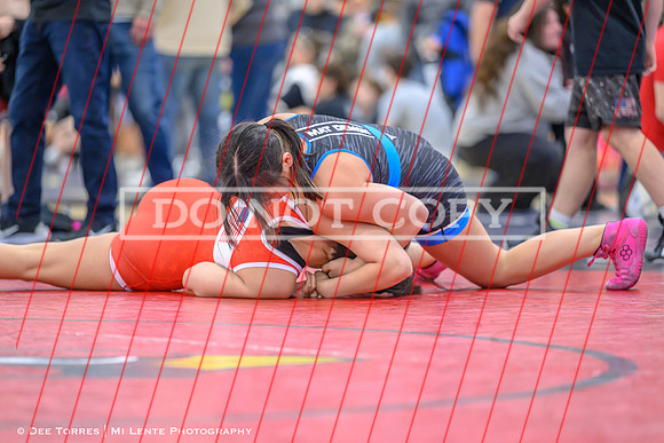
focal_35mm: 198
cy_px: 238
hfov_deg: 10.4
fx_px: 3661
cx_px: 329
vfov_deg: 6.9
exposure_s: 1/640
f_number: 2.8
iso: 3200
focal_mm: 185
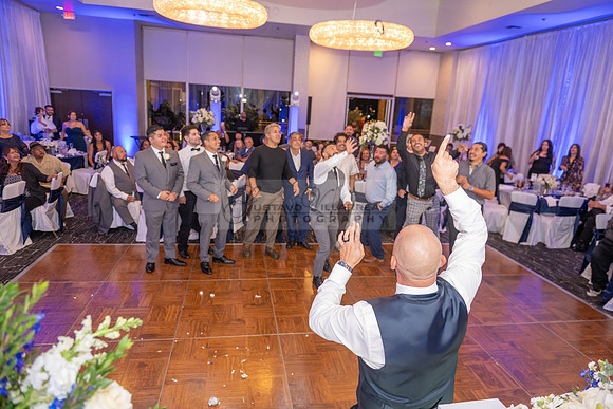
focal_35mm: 24
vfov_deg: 53.2
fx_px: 409
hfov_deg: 73.7
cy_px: 204
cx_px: 306
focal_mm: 24
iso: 1600
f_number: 3.5
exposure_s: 1/125
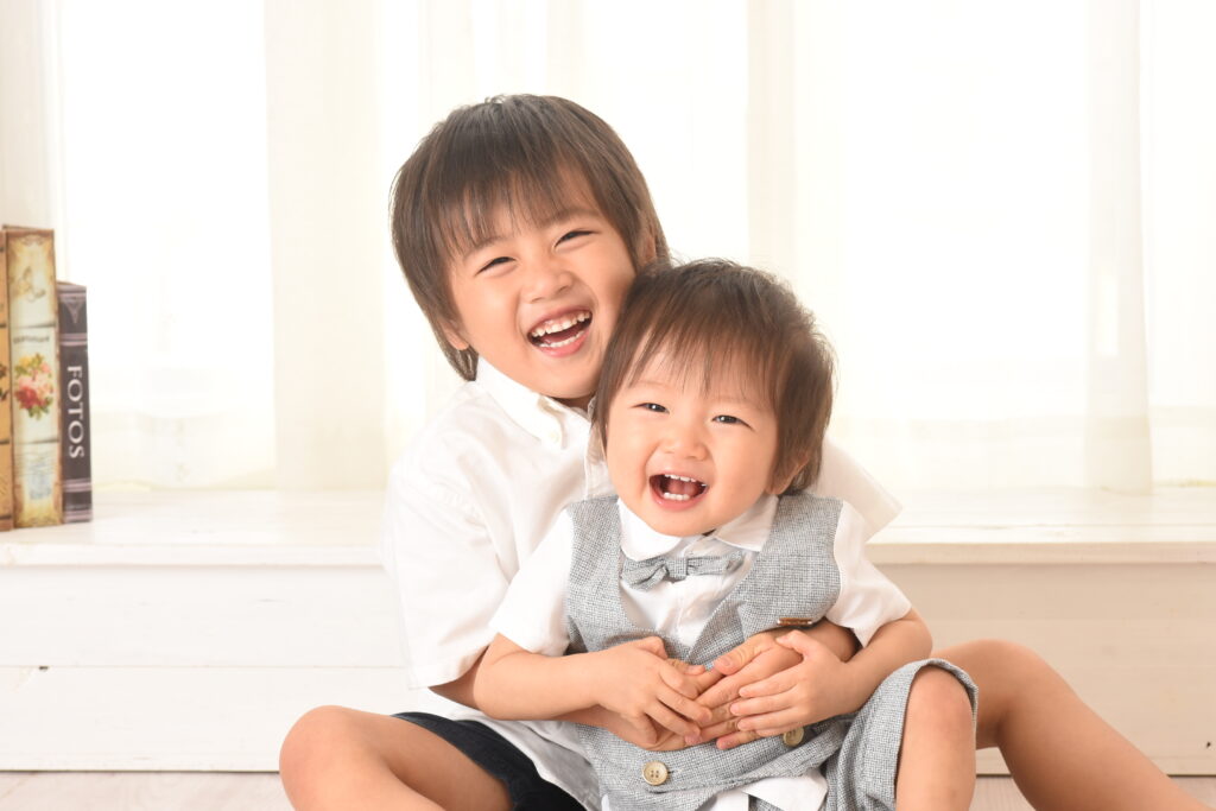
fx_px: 2871
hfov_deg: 23.9
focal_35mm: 85
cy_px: 406
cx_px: 608
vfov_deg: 16.1
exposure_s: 1/200
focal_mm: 85
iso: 1600
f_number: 8
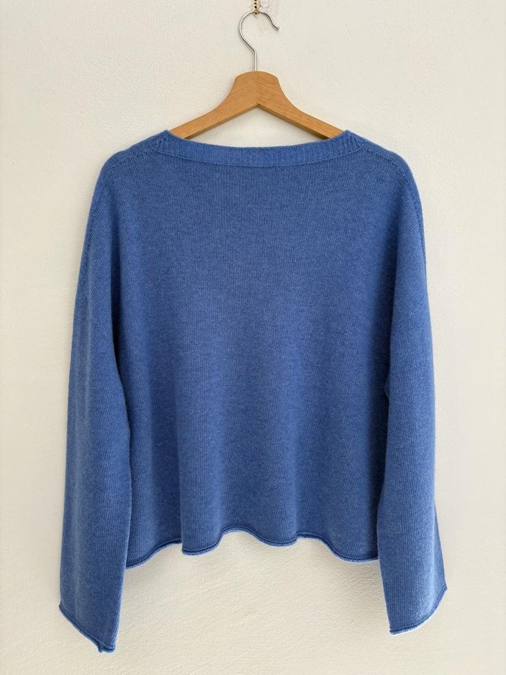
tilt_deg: -4.4
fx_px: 507
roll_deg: +0.2
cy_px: 338
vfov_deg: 67.3
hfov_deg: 53.1
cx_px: 253
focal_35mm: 26
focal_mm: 5.96
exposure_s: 1/127
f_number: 1.6
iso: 32
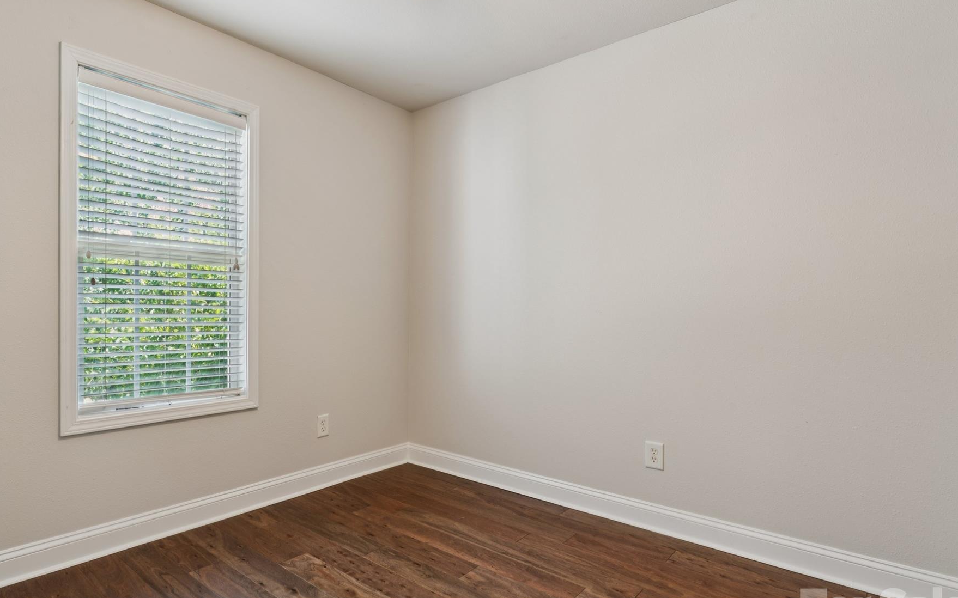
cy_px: 324
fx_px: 511
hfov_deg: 85.8
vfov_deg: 60.6
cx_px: 416
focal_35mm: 20
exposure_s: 1/1.25
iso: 100
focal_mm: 16.5
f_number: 13
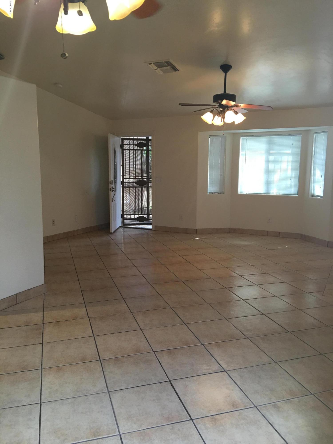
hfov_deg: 48.2
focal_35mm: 29
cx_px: 166
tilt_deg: -7.6
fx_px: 372
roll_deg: -1.6
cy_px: 222
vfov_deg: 61.7
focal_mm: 4.15
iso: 40
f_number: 2.2
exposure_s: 1/30
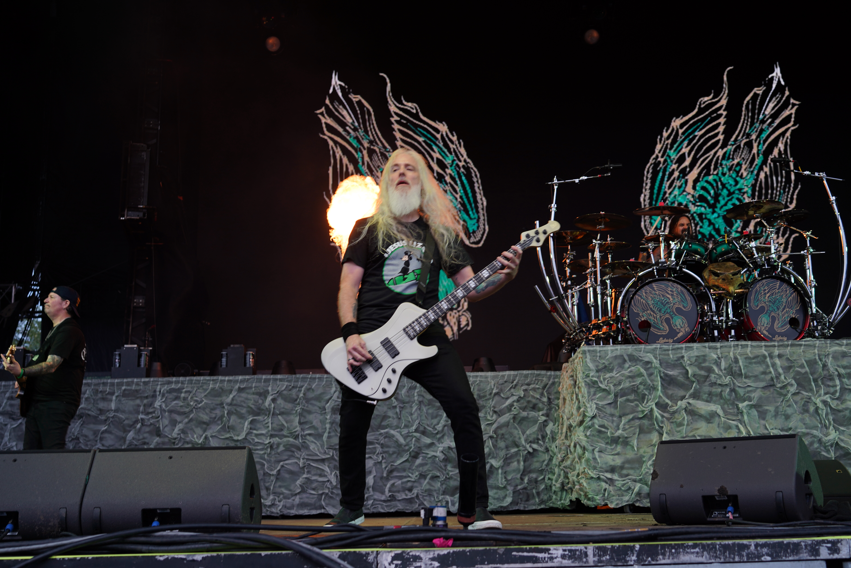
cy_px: 284
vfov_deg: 32.6
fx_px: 969
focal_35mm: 41
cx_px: 426
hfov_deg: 47.4
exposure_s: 1/80
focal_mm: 41
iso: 100
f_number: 4.5
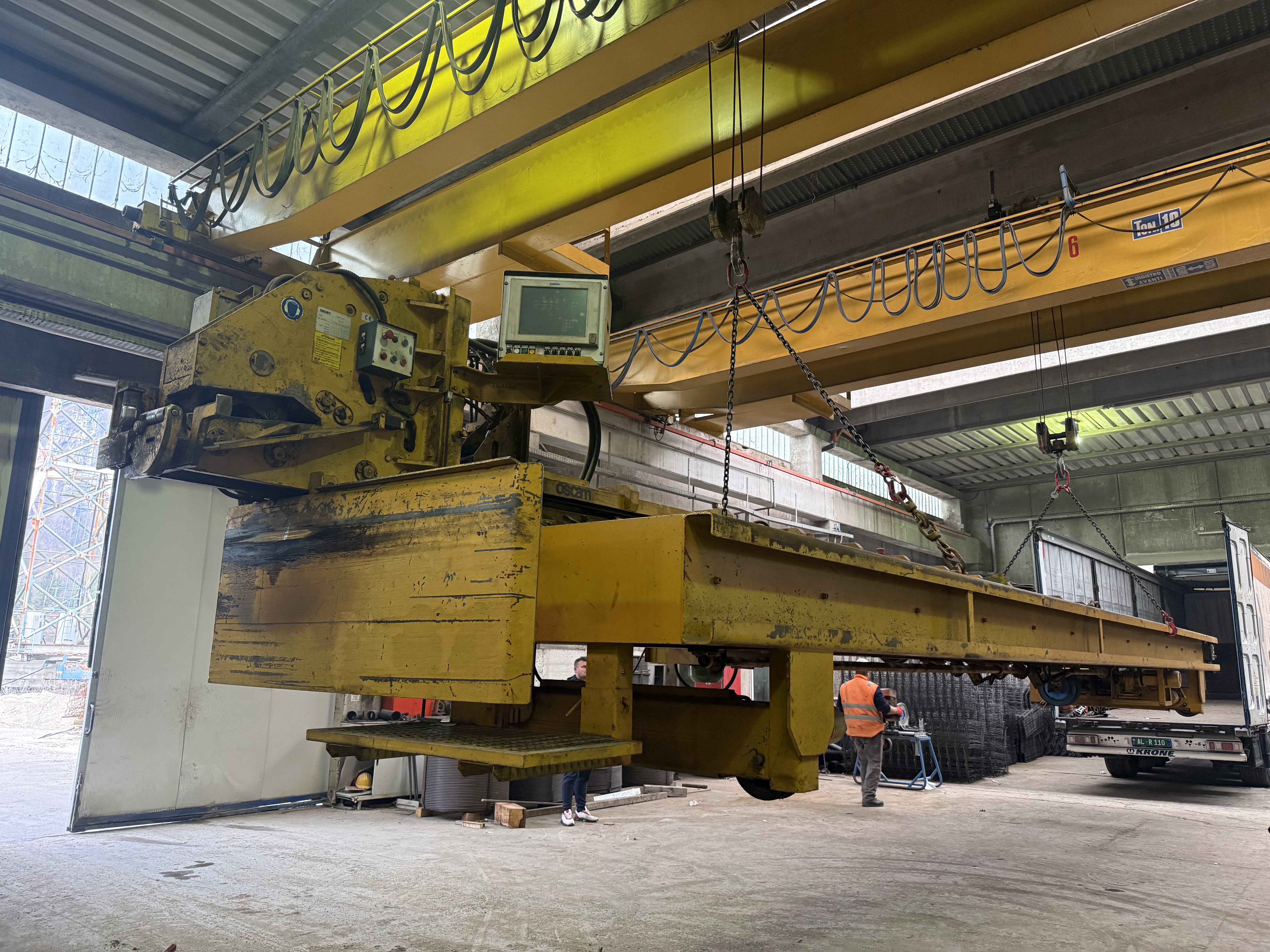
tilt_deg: +12.6
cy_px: 476
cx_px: 635
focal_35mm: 24
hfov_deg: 71.6
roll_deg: -1.3
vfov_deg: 56.8
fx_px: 881
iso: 400
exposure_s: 1/100
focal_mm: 6.76
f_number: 1.78
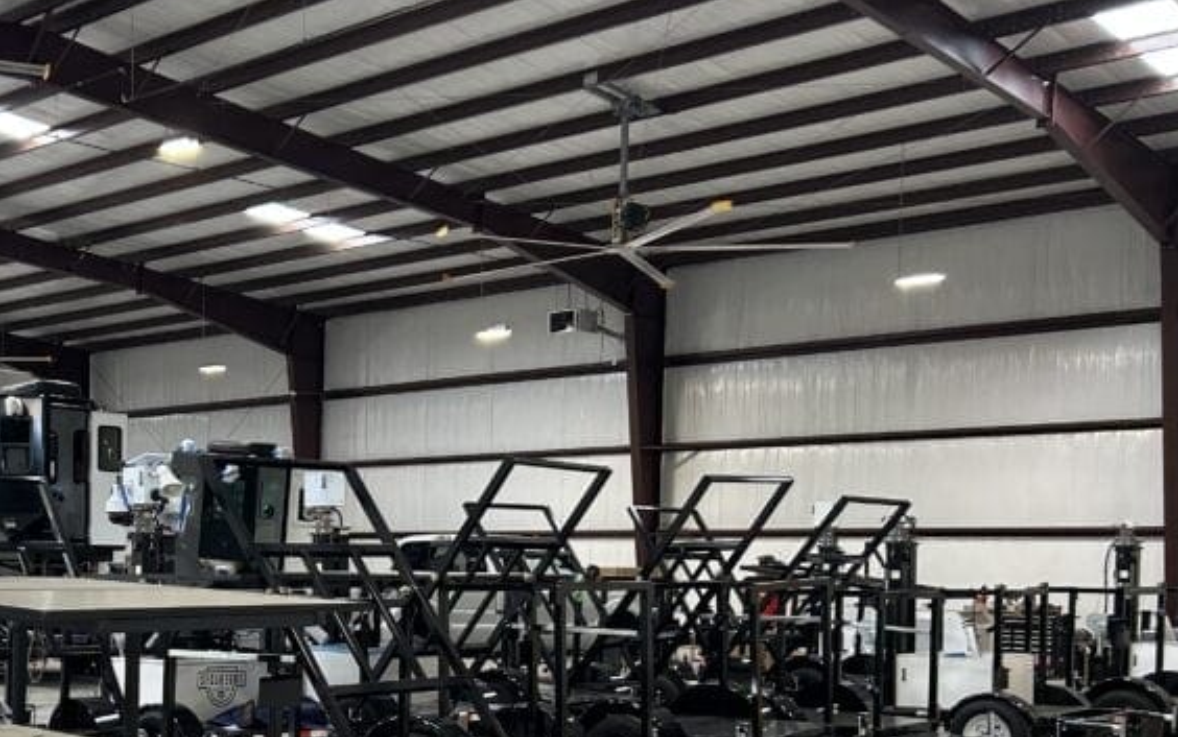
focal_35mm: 50
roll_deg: +0.0
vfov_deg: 25.3
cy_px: 616
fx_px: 1606
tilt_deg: -3.1
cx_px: 196
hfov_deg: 38.4
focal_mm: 5.7
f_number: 1.5
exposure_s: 1/121
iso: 100
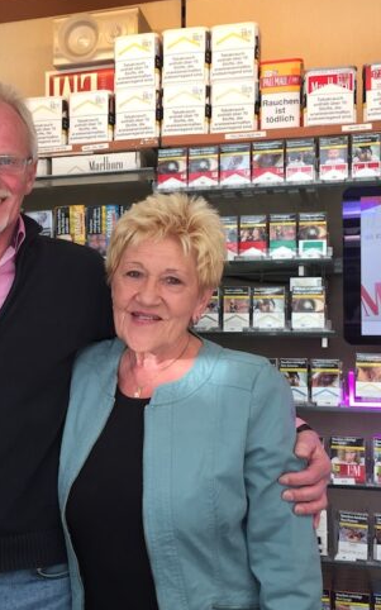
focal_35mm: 49
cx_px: 57
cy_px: 306
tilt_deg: +1.4
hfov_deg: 25.7
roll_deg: -1.5
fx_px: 815
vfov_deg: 41.1
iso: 50
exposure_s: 1/100
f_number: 2.2
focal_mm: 4.15
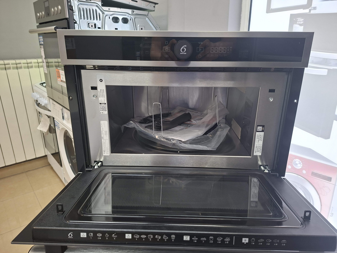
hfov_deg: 73.9
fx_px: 224
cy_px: 126
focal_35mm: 23
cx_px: 168
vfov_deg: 58.9
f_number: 1.8
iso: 200
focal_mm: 5.54
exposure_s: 1/50
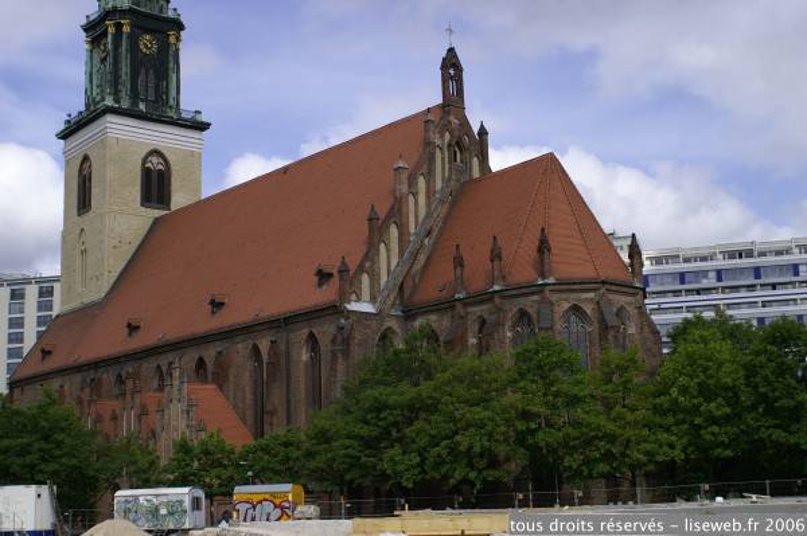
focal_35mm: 52
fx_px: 1176
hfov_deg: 37.9
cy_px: 268
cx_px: 404
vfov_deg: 25.7
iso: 100
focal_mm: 35
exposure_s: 1/250
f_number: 10
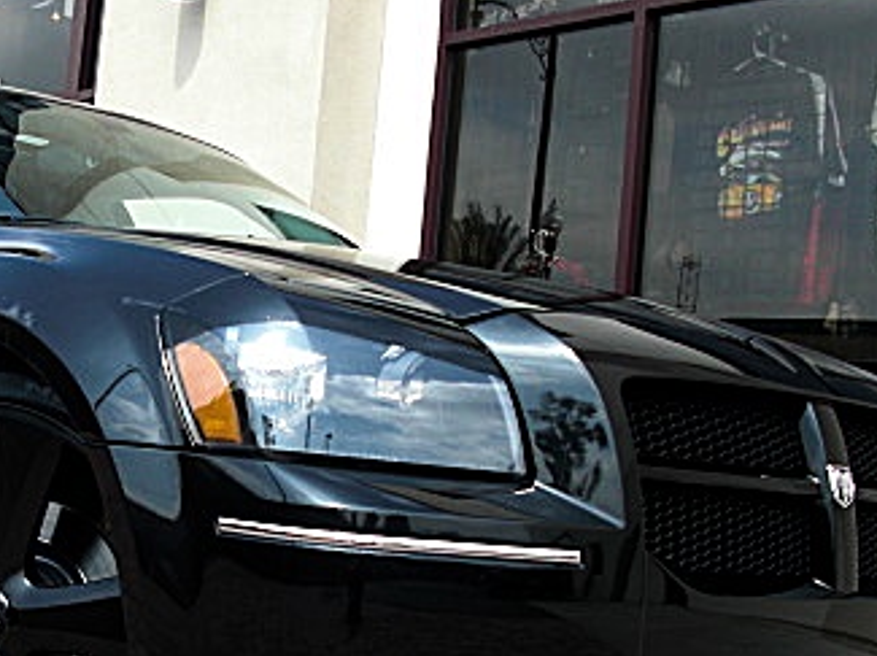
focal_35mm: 71
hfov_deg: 27.0
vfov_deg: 20.6
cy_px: 445
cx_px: 200
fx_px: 1797
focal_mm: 6.3
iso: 50
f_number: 2.8
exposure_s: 1/400
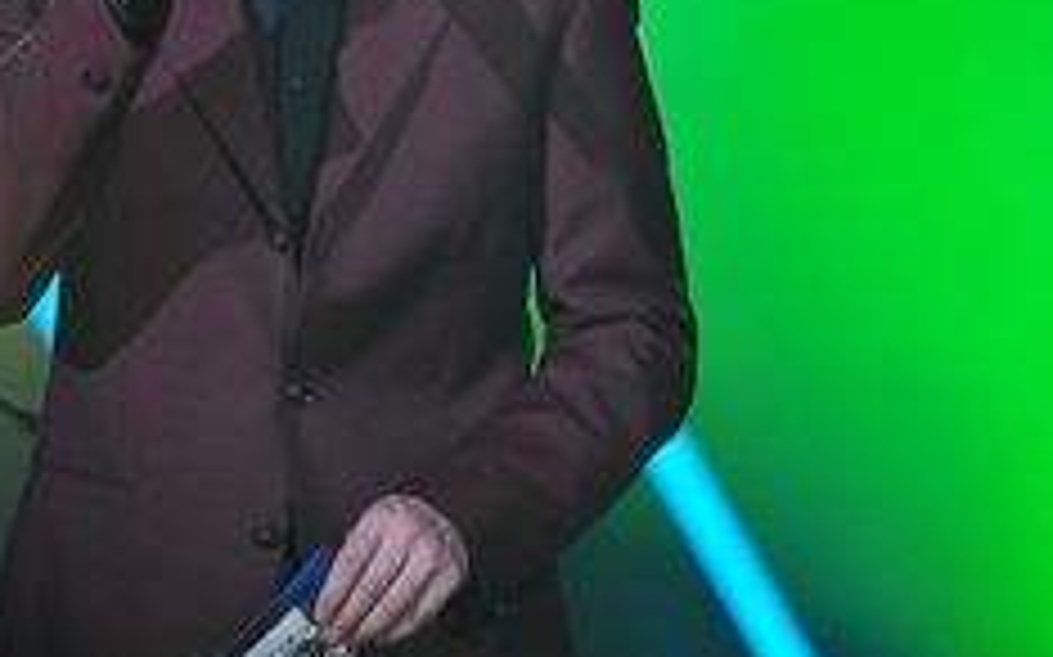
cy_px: 446
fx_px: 13541
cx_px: 403
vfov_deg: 2.8
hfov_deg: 4.5
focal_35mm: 472
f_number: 3.2
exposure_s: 1/125
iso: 800
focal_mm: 145
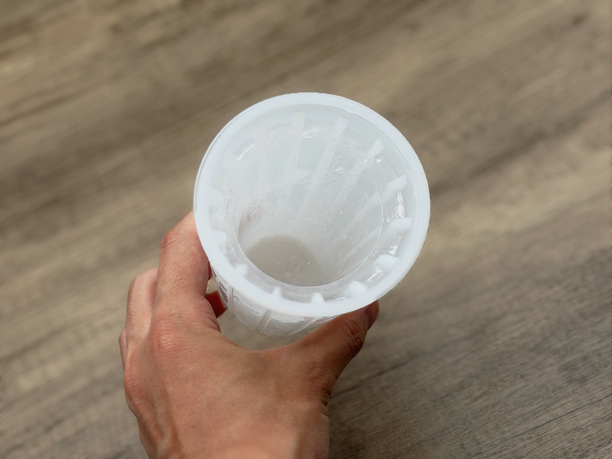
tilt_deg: -52.8
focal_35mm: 48
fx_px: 849
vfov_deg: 30.3
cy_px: 230
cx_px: 306
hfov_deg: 39.7
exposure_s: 1/460
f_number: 1.78
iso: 64
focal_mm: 6.76
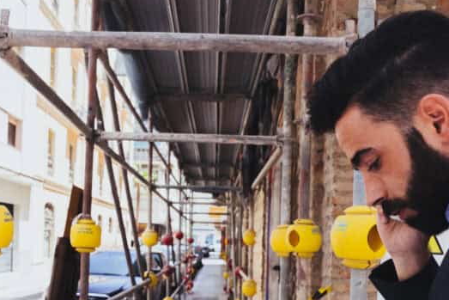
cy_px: 243
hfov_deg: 41.9
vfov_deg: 28.0
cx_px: 229
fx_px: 586
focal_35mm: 47
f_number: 6.3
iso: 125
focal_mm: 24
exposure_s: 1/200
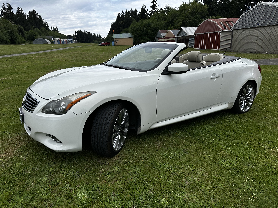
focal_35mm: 24
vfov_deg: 56.8
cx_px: 139
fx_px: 193
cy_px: 104
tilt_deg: -15.7
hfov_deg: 71.6
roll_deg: +2.0
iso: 80
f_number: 1.78
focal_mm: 6.86
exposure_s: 1/1949
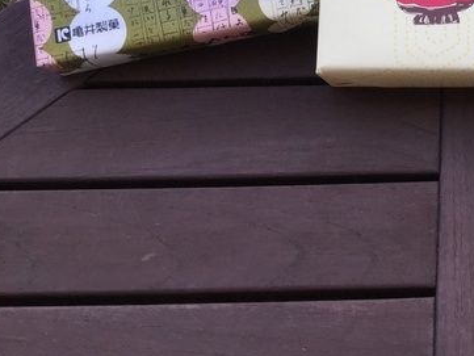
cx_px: 519
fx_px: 959
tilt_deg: -53.1
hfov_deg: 25.7
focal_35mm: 70
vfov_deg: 20.2
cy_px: -27
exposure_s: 1/120
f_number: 2.4
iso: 32
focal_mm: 3.3
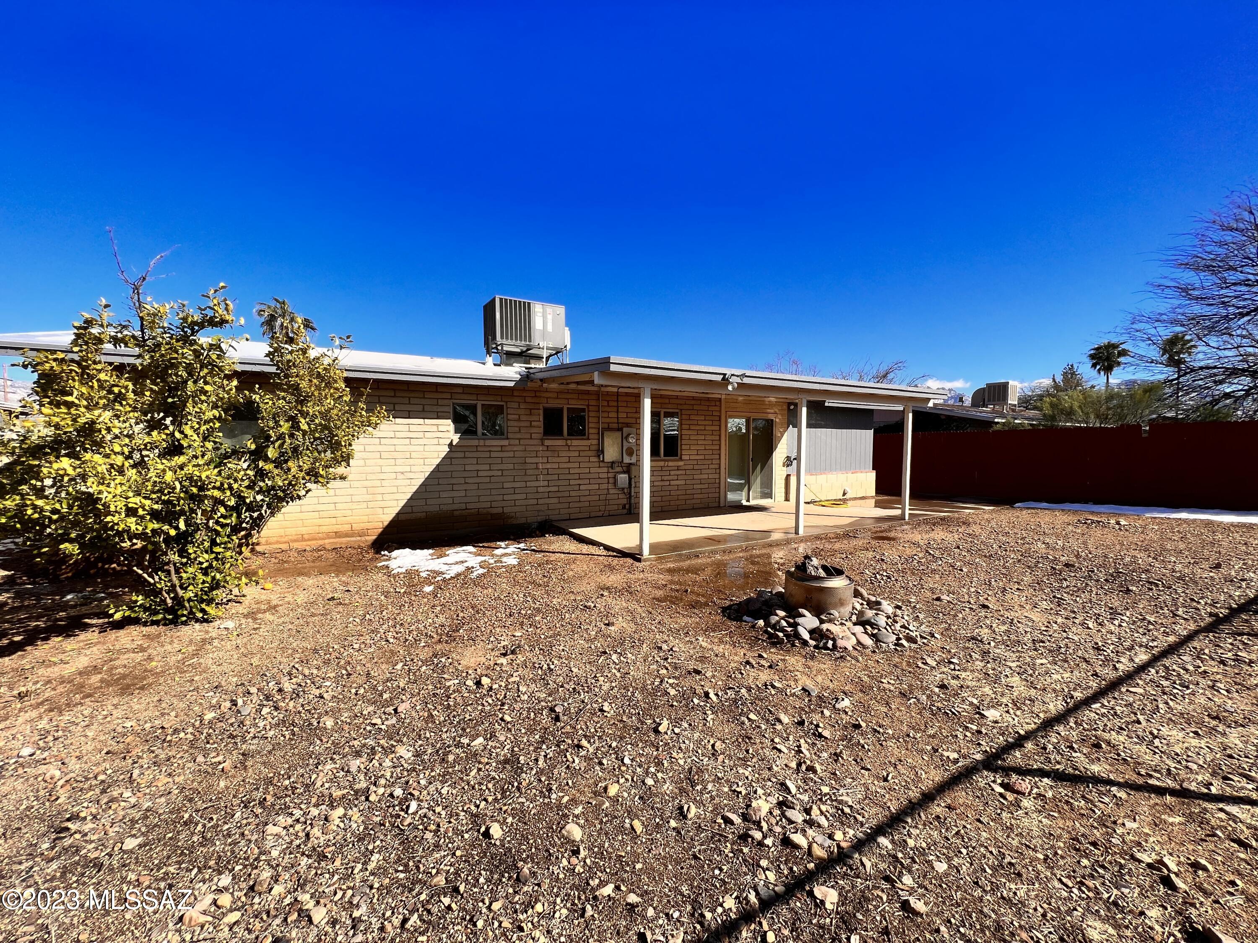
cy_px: 472
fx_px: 472
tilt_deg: -2.7
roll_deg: +0.7
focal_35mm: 13
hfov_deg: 106.2
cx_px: 629
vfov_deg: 89.9
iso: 32
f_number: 1.8
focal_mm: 1.57
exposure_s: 1/1508
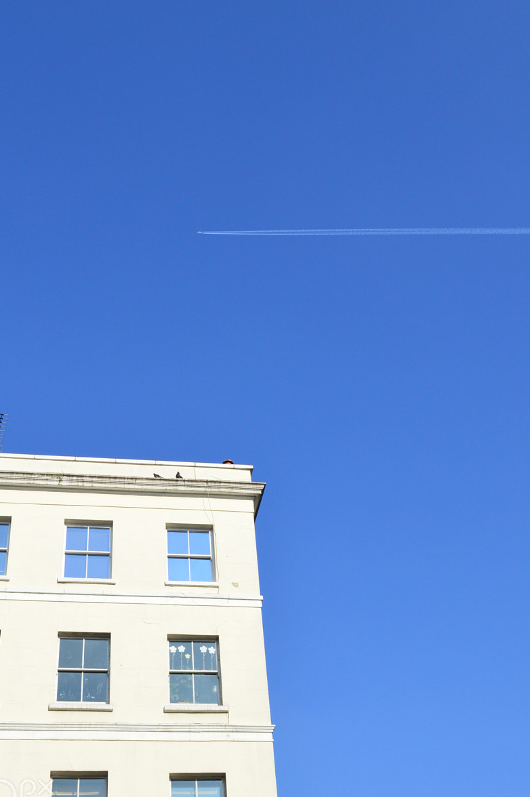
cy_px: 342
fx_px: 1084
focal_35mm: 49
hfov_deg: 27.5
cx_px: 246
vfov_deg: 40.3
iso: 200
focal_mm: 24
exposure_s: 1/400
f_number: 10
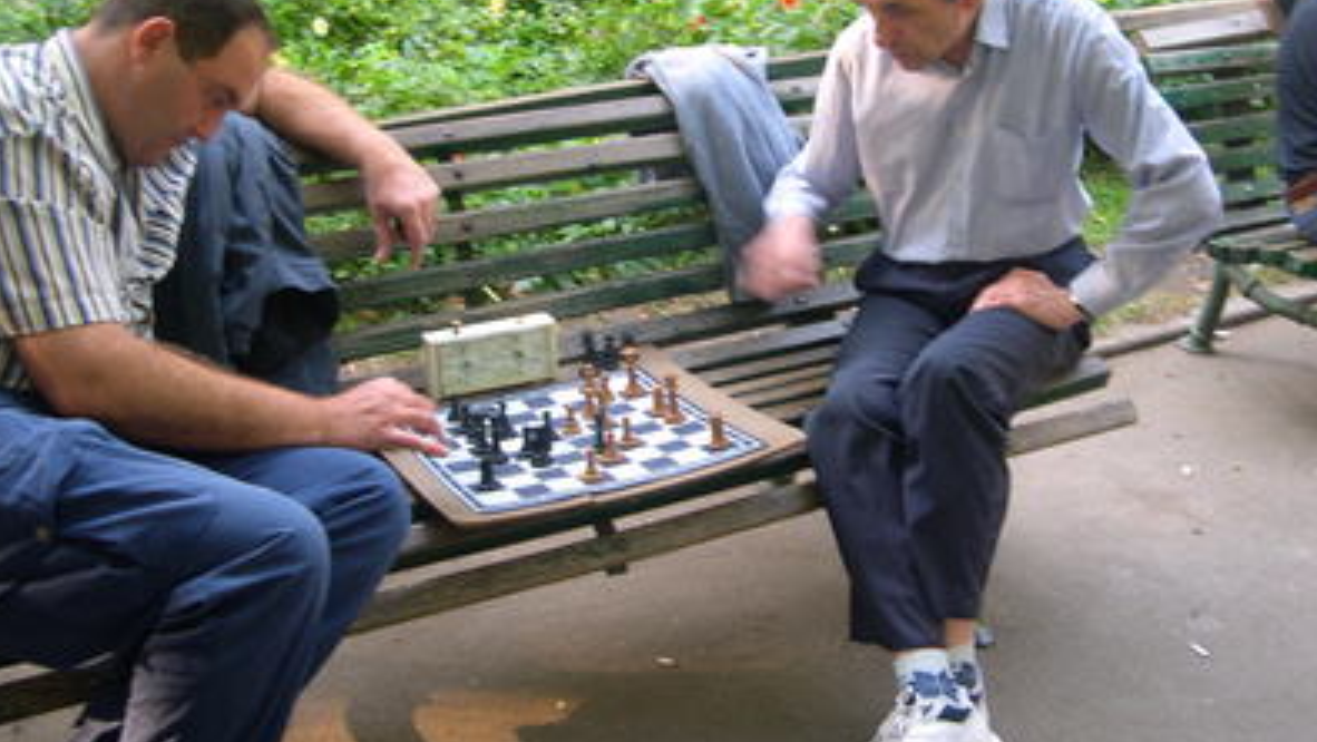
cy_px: 291
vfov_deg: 28.3
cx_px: 652
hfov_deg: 48.3
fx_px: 1467
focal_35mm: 42
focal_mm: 8
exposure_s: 1/27.1
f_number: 2.8
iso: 100
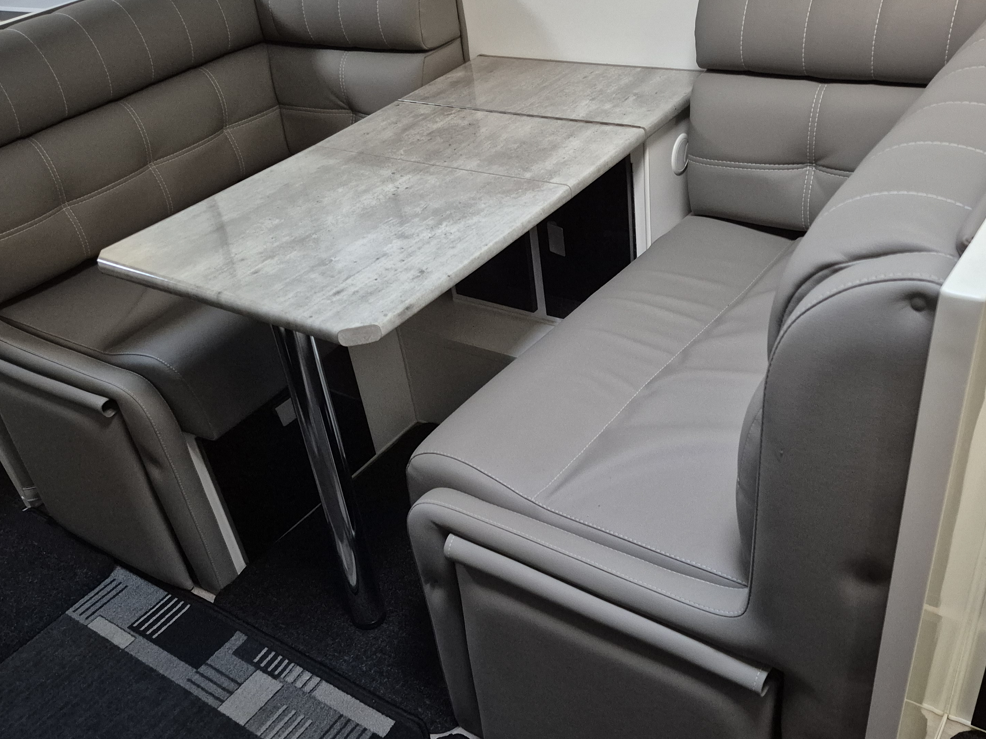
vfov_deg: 44.1
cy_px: 413
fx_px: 911
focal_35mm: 32
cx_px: 487
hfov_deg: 56.8
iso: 1600
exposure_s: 1/50
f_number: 1.8
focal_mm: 5.4
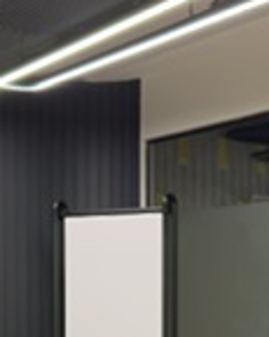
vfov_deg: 23.1
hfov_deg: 19.5
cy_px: 365
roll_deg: -0.1
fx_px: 777
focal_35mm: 78
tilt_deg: -6.3
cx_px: 189
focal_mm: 6.76
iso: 250
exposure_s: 1/100
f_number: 1.78
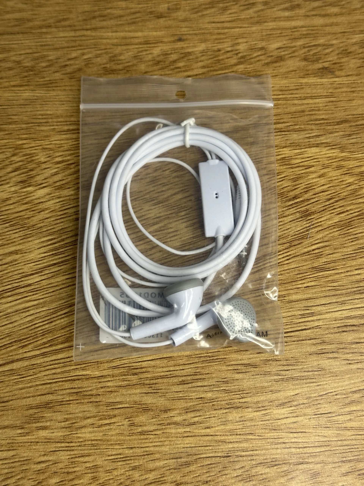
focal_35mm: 48
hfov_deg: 30.3
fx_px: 673
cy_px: 243
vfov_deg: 39.7
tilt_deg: -74.4
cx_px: 182
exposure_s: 1/50
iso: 80
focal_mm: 6.86
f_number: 1.78
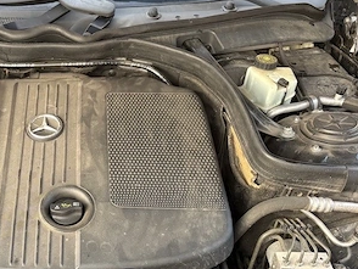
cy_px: 189
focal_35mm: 53
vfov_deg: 27.3
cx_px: 41
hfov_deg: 34.3
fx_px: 549
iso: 125
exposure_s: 1/108
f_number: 1.6
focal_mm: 5.96
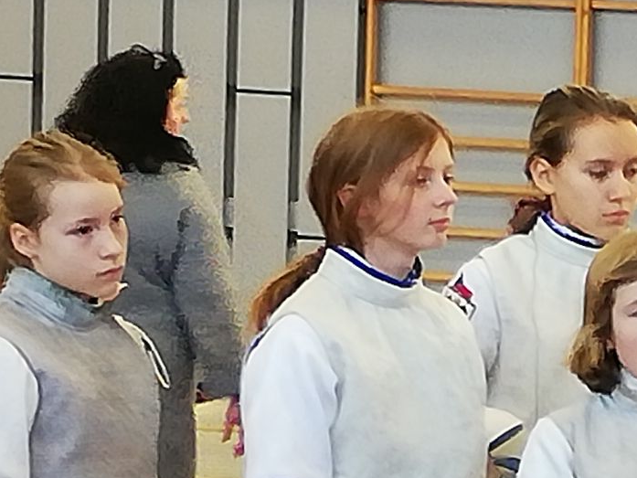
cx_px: 833
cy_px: 561
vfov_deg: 6.5
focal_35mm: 228
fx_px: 4196
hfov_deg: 8.6
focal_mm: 3.81
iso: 160
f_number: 2.2
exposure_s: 1/33.3
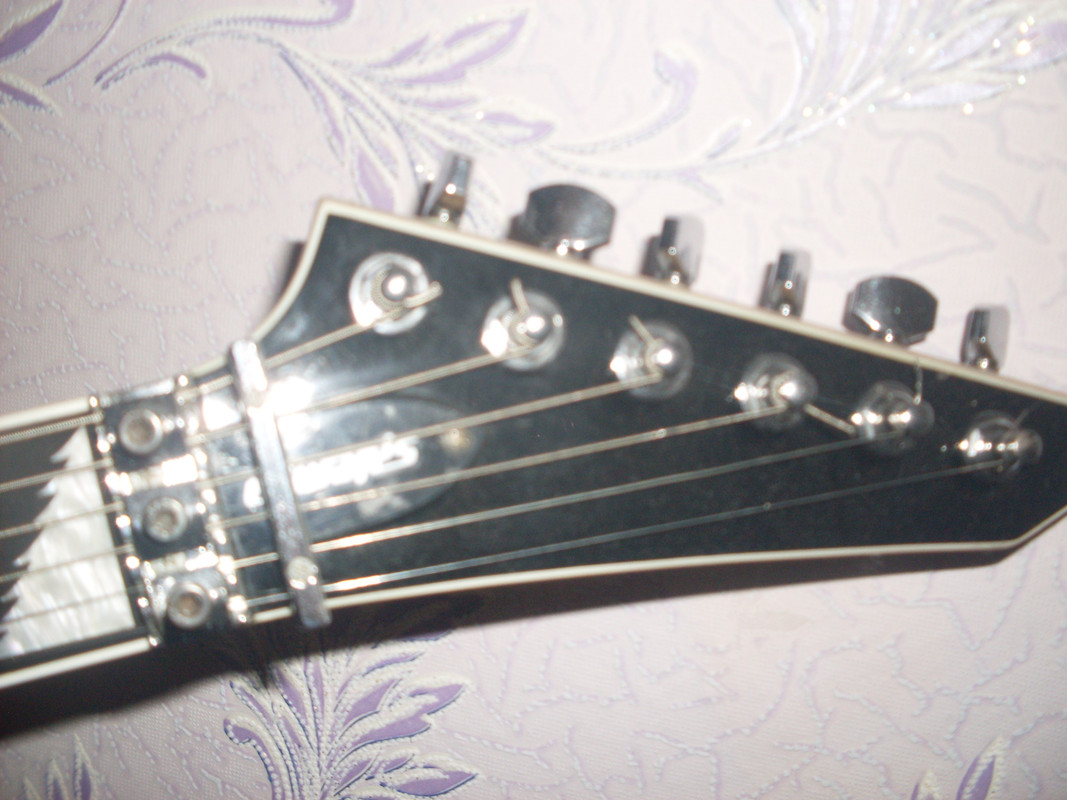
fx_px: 1171
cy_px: 400
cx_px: 534
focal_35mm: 38
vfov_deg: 37.7
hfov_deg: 49.0
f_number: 2.8
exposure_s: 1/45
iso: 100
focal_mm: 6.3
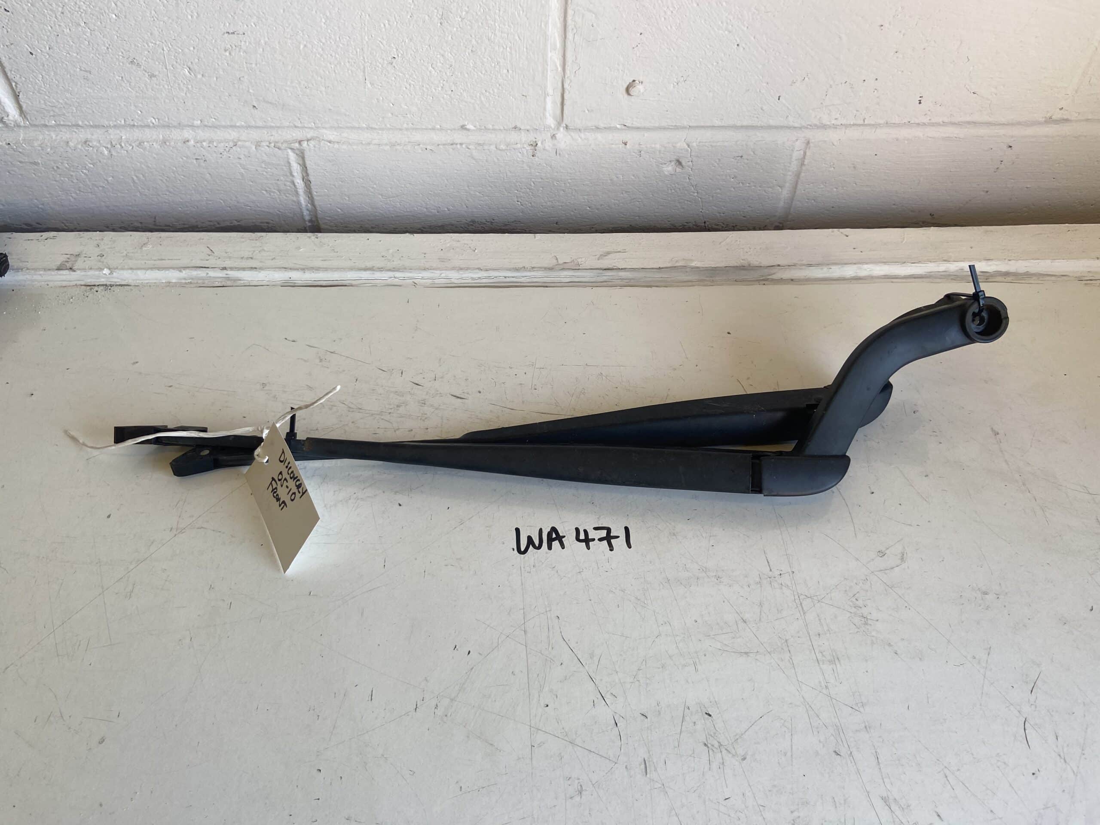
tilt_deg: -47.0
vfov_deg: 53.1
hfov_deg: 67.3
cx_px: 550
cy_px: 412
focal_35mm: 26
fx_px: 826
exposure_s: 1/177
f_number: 1.8
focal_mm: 4.25
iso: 32
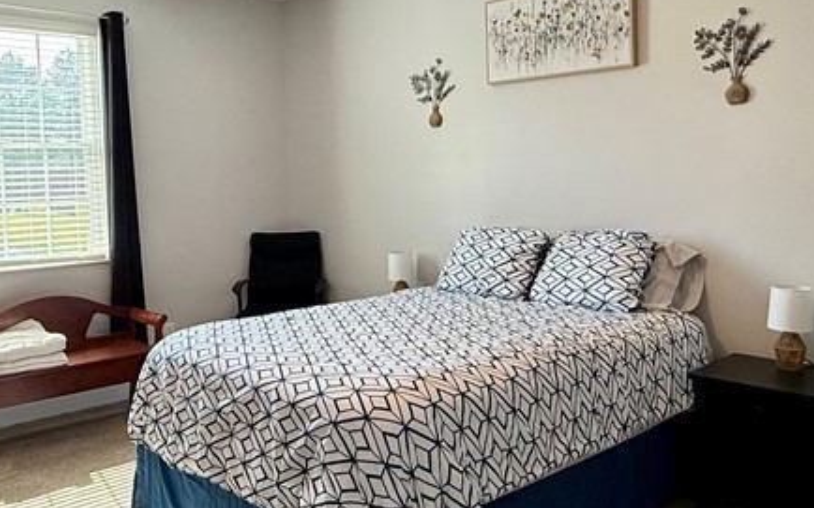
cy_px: 214
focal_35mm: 35
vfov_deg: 36.2
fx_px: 776
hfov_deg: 55.3
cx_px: 375
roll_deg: +1.5
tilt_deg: -3.1
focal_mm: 2.22
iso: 100
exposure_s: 1/120
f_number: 2.2
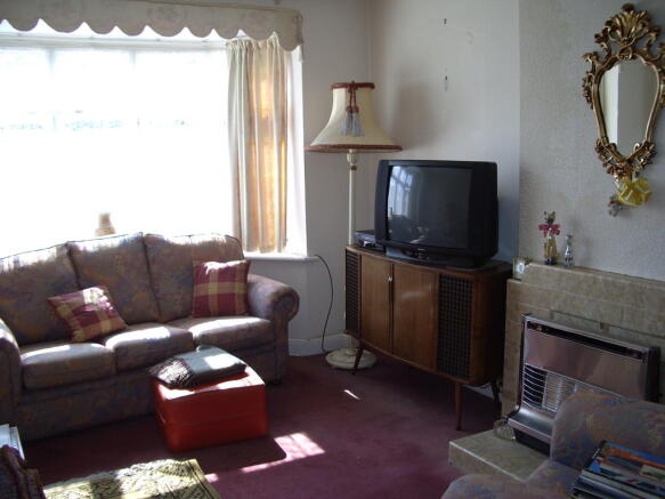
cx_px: 332
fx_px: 672
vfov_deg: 40.7
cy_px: 250
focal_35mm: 35
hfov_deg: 52.6
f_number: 2.6
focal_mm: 5.8
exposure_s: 1/60
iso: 50
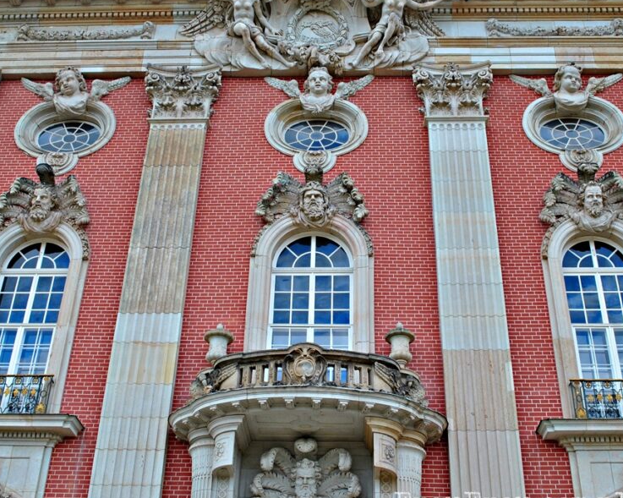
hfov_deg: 39.5
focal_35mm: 47
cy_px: 237
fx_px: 866
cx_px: 325
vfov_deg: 32.1
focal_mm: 24
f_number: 9
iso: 200
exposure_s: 1/100
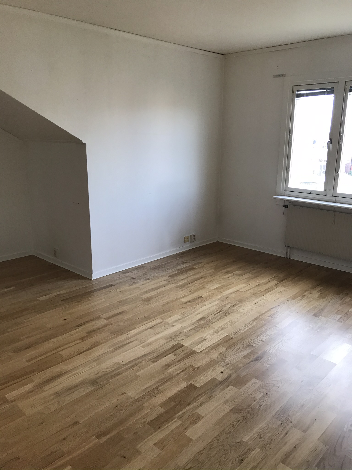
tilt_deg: -13.5
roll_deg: +0.1
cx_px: 176
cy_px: 235
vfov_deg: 63.4
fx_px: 380
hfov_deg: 49.7
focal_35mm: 28
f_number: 1.8
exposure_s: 1/33
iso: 25
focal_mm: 3.99
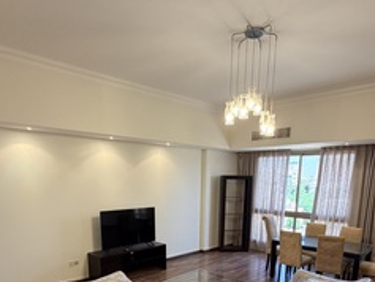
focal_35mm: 27
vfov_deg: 47.6
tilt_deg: -11.5
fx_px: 293
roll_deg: -0.7
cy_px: 238
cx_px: 188
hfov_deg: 65.3
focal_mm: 2.22
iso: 200
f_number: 2.2
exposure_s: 1/50
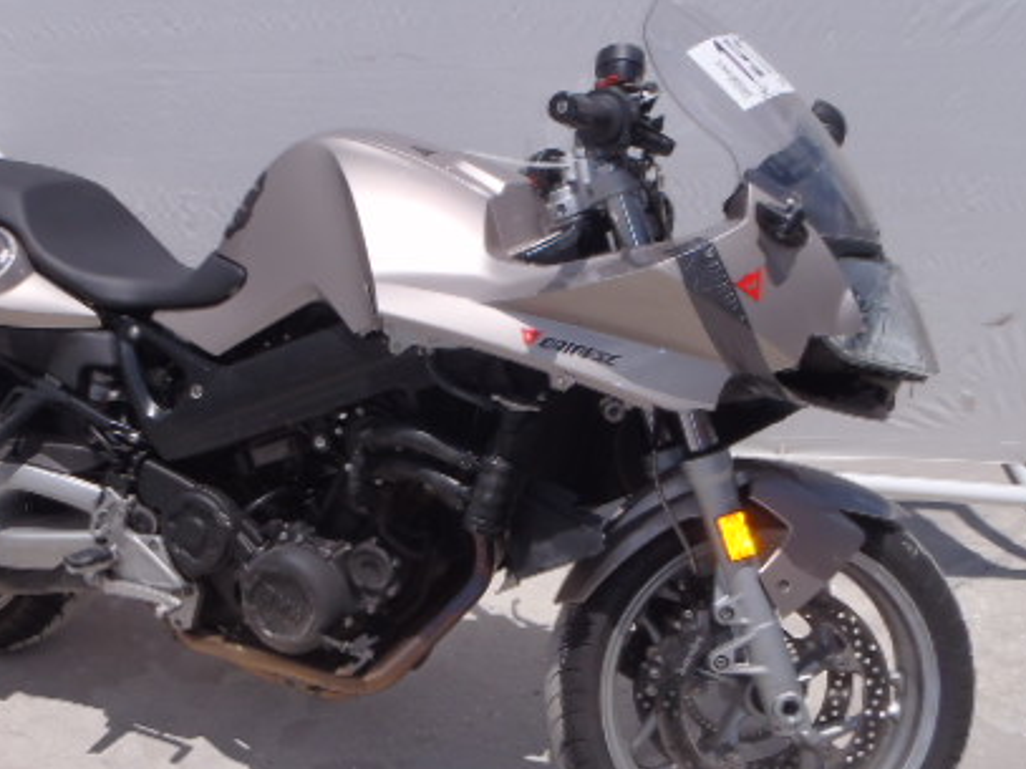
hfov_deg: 42.0
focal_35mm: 44
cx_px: 295
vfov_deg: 32.6
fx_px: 1304
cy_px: 514
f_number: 5.6
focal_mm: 5
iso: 80
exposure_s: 1/640
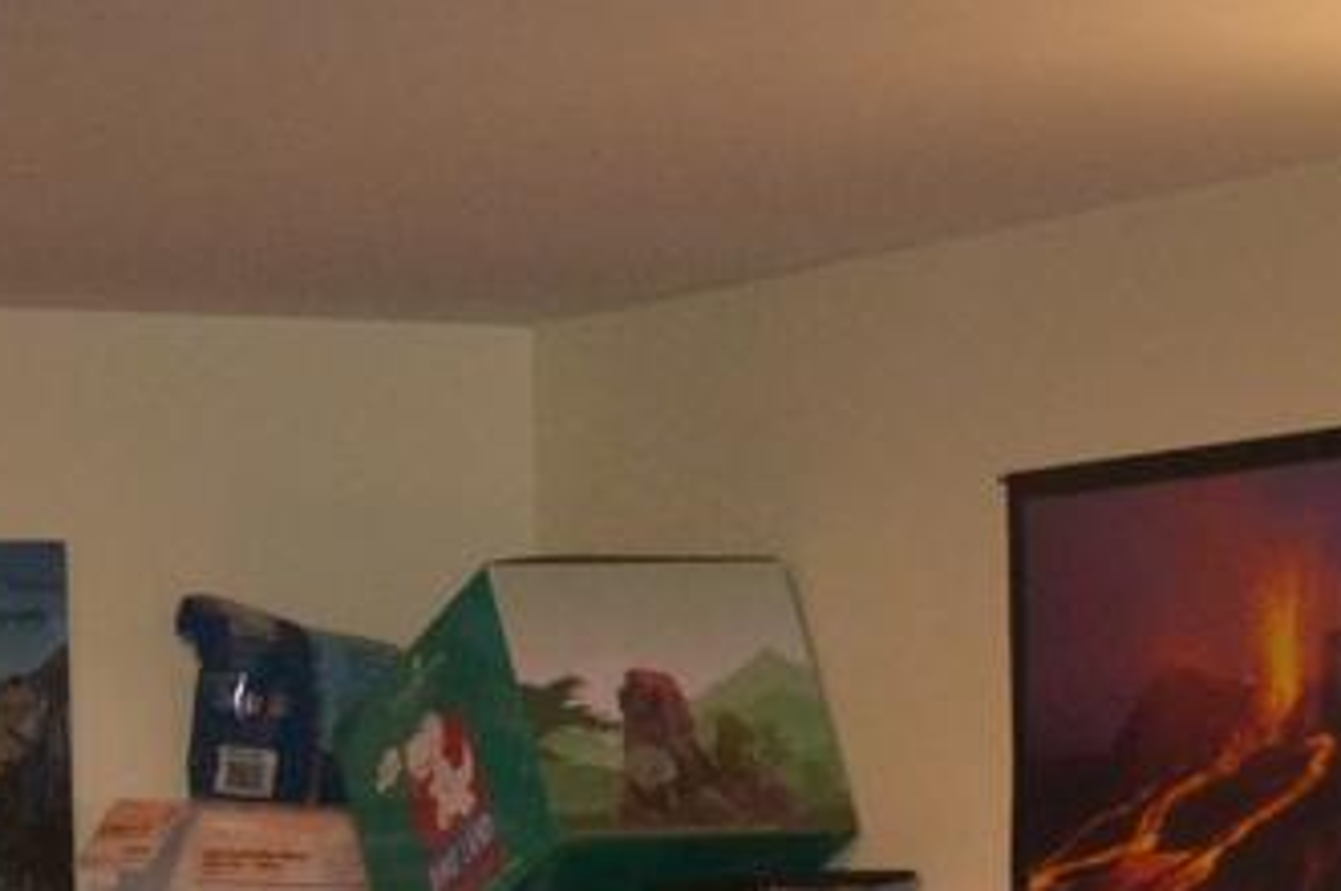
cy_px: 678
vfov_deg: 6.1
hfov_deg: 9.1
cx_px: -381
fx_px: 8298
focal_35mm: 223
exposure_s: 1/30
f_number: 4
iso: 800
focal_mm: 24
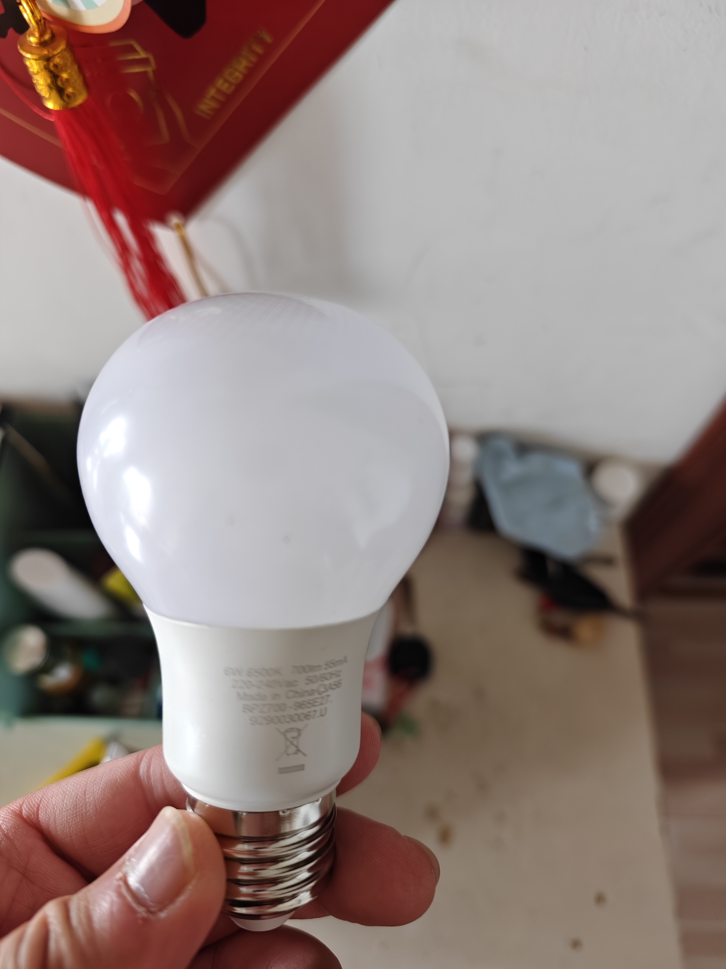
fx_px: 643
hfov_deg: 58.9
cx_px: 363
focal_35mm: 23
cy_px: 484
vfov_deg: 73.9
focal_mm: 6.45
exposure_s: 1/618
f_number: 1.68
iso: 1930
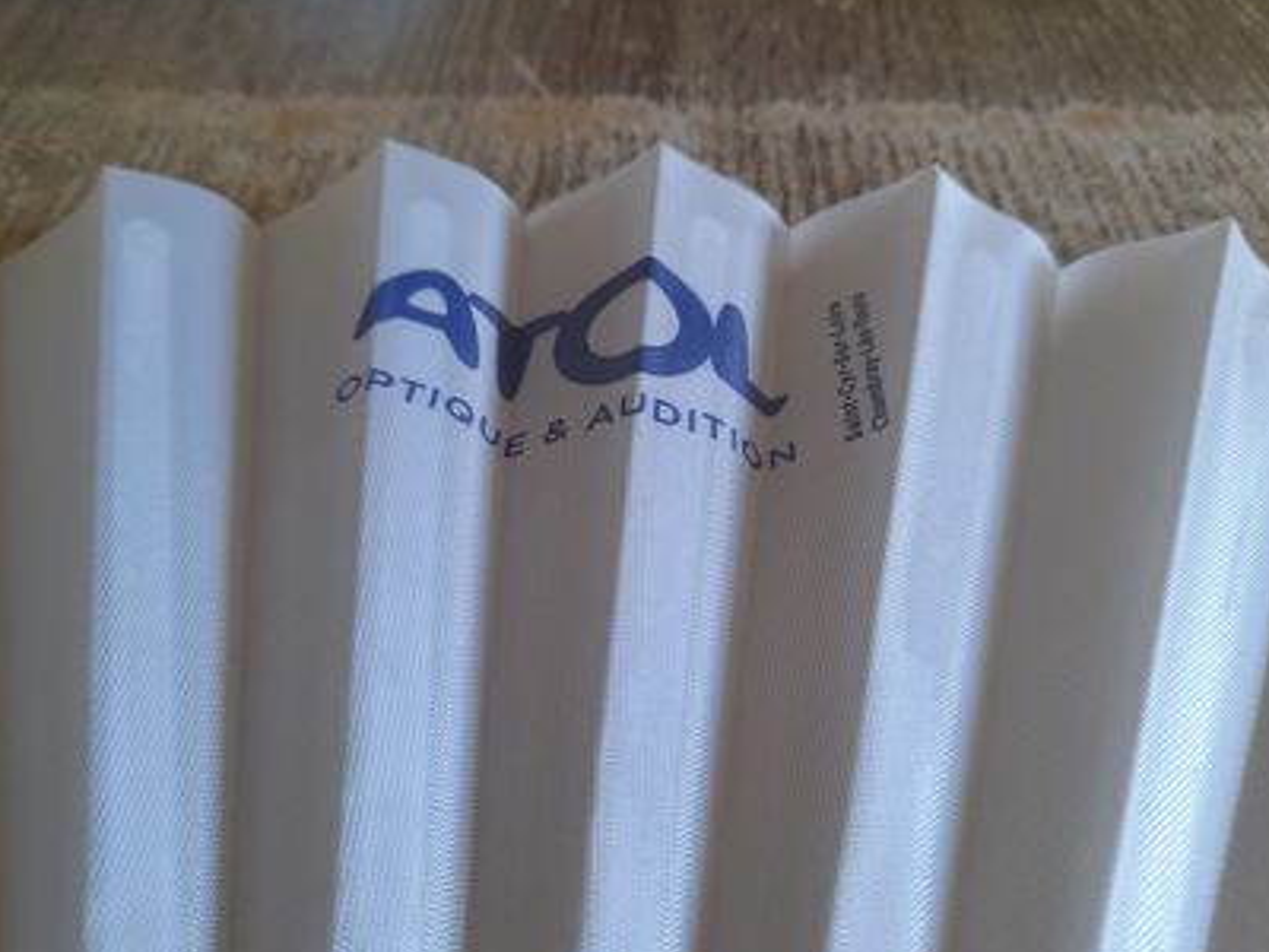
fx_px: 1100
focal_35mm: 30
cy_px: 530
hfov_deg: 60.0
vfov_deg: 46.7
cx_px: 631
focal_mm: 4.6
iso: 80
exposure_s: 1/50
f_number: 2
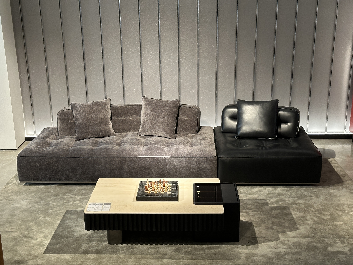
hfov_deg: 39.7
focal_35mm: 48
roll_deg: +0.0
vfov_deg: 30.3
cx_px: 176
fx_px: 489
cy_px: 132
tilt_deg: -17.4
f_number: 1.78
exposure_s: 1/60
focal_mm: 6.86
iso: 250
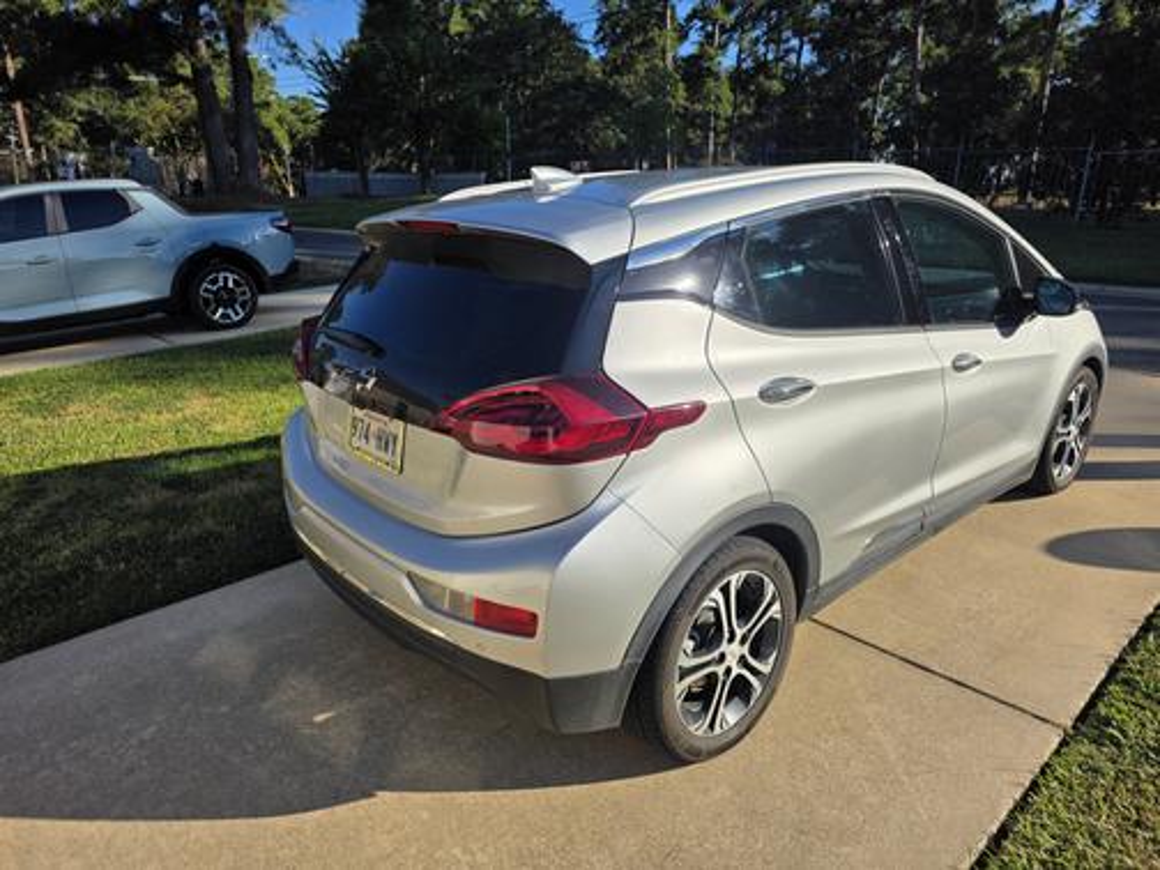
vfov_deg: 58.9
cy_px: 435
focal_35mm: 23
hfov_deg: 73.9
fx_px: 771
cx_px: 580
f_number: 1.7
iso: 50
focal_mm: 6.25
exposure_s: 1/7944
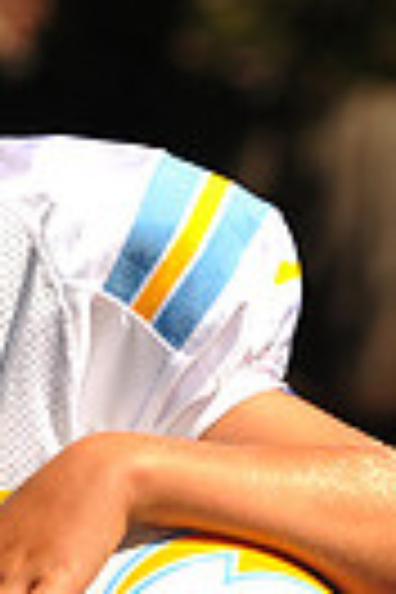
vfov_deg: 3.6
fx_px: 9404
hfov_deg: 2.4
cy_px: 788
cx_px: -184
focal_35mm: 570
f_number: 5
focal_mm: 130
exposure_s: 1/1000
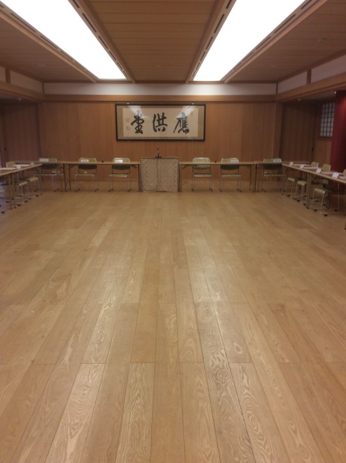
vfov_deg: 56.9
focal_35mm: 32
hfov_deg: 44.1
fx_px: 427
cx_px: 173
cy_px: 232
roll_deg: +0.2
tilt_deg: -13.5
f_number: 2.4
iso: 40
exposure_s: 1/24
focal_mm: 3.3
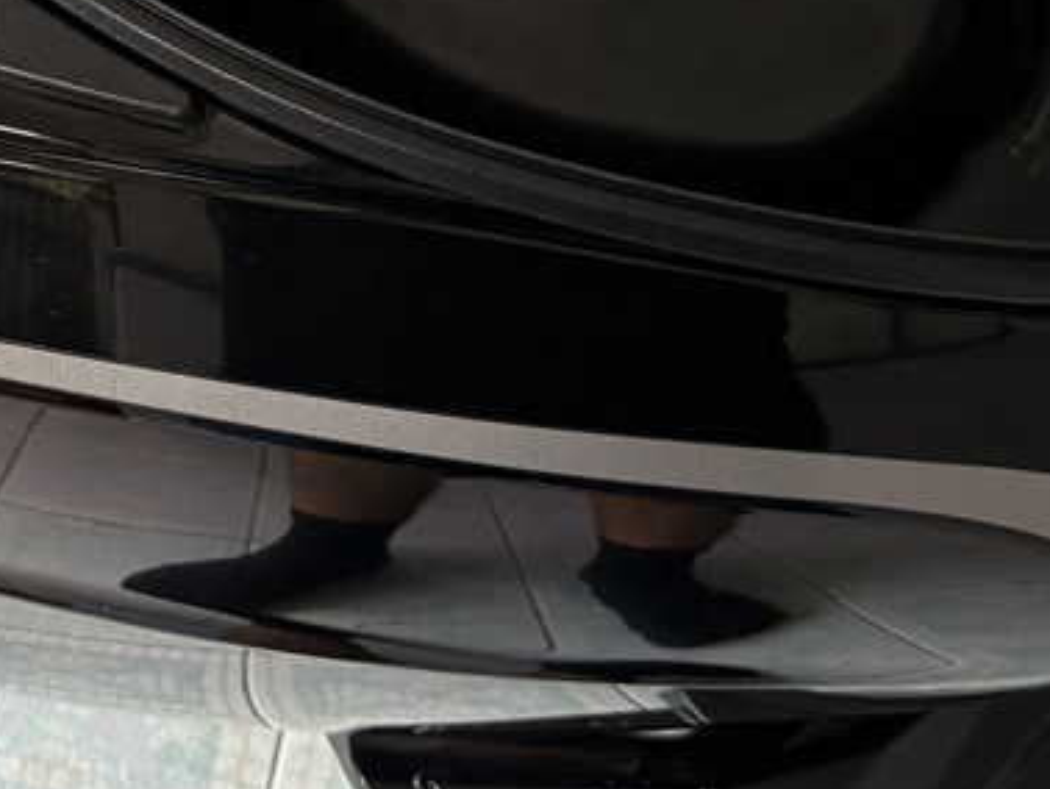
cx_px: 161
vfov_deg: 15.9
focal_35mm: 88
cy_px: -242
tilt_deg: -66.7
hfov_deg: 21.9
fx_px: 2671
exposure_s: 1/87
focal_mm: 5.96
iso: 125
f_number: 1.6
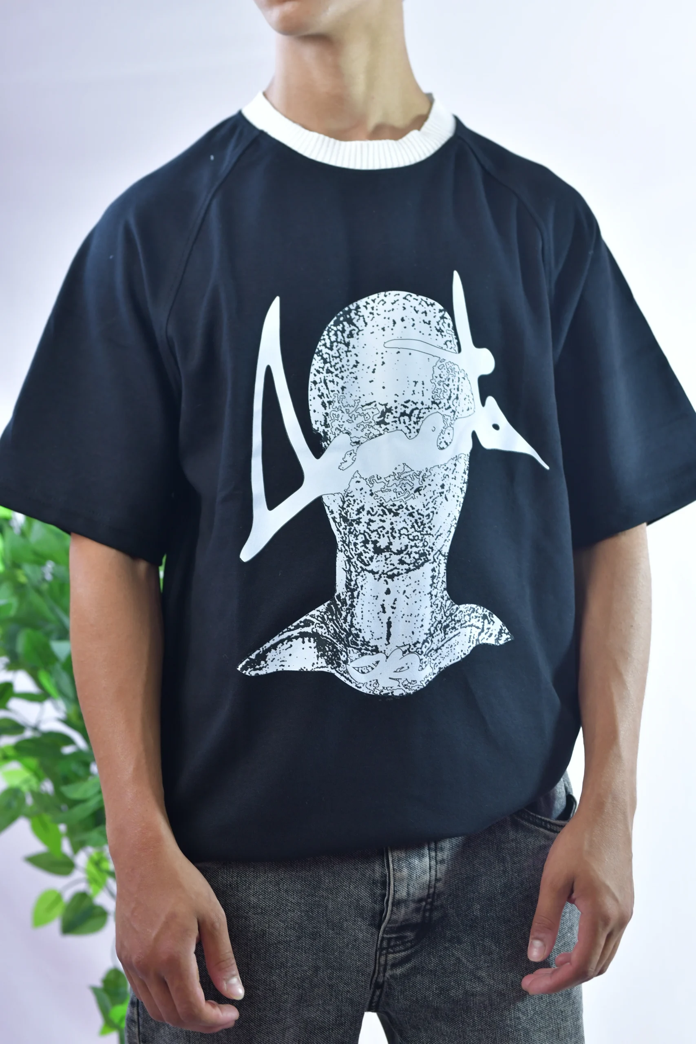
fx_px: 2464
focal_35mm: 85
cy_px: 522
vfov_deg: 23.9
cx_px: 348
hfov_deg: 16.1
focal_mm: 85
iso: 1000
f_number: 3.2
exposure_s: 1/80
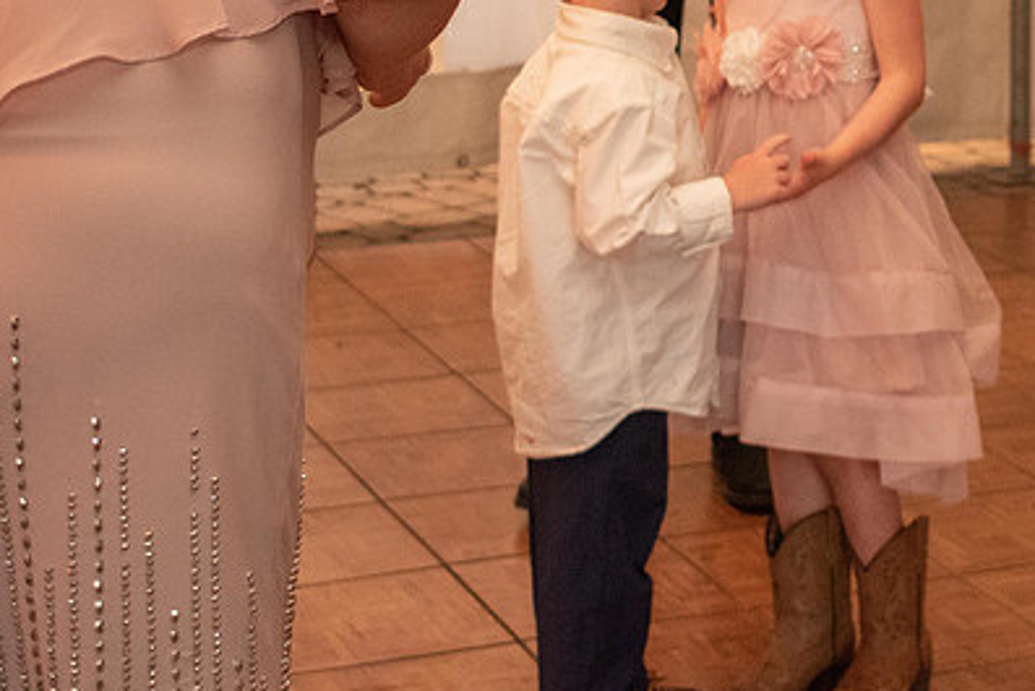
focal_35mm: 99
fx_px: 2847
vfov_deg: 13.7
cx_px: 895
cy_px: 100
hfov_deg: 20.3
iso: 4000
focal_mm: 35
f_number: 4.5
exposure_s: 1/60
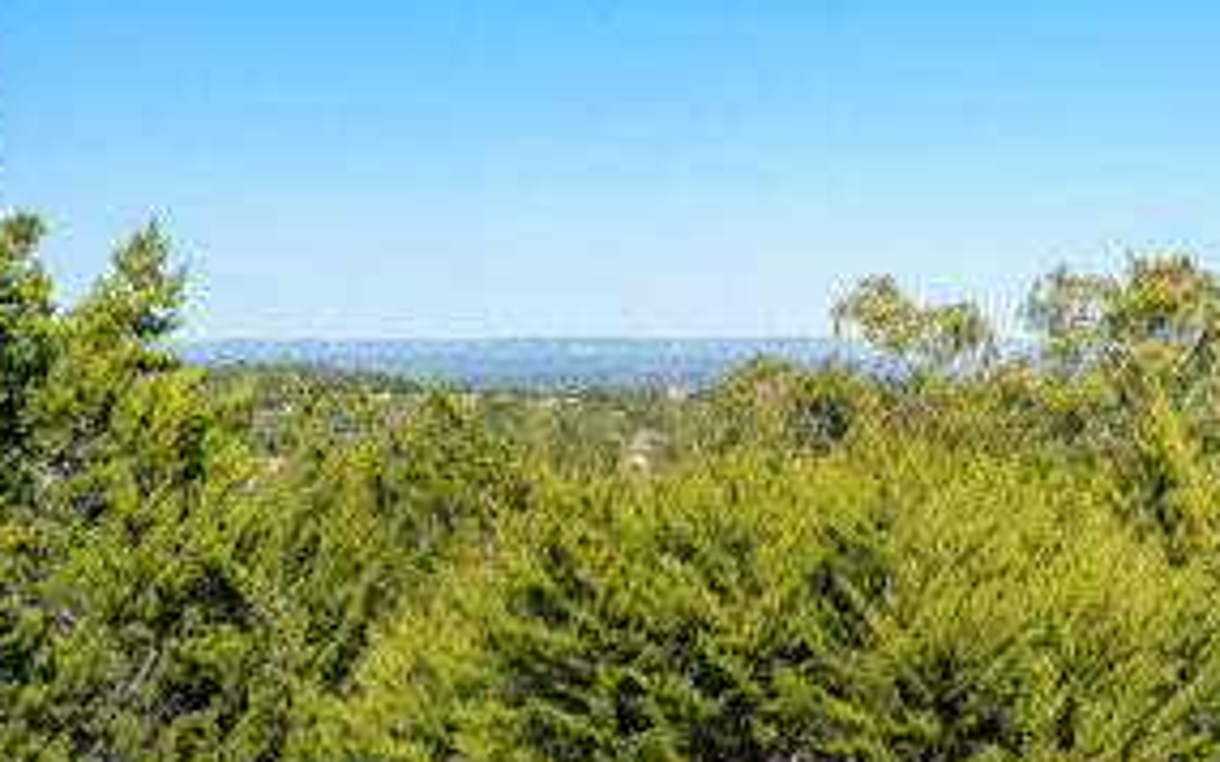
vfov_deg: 16.3
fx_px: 2659
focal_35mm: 80
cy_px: 366
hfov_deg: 24.3
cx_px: 1306
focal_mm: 35
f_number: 11
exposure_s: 1/500
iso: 100
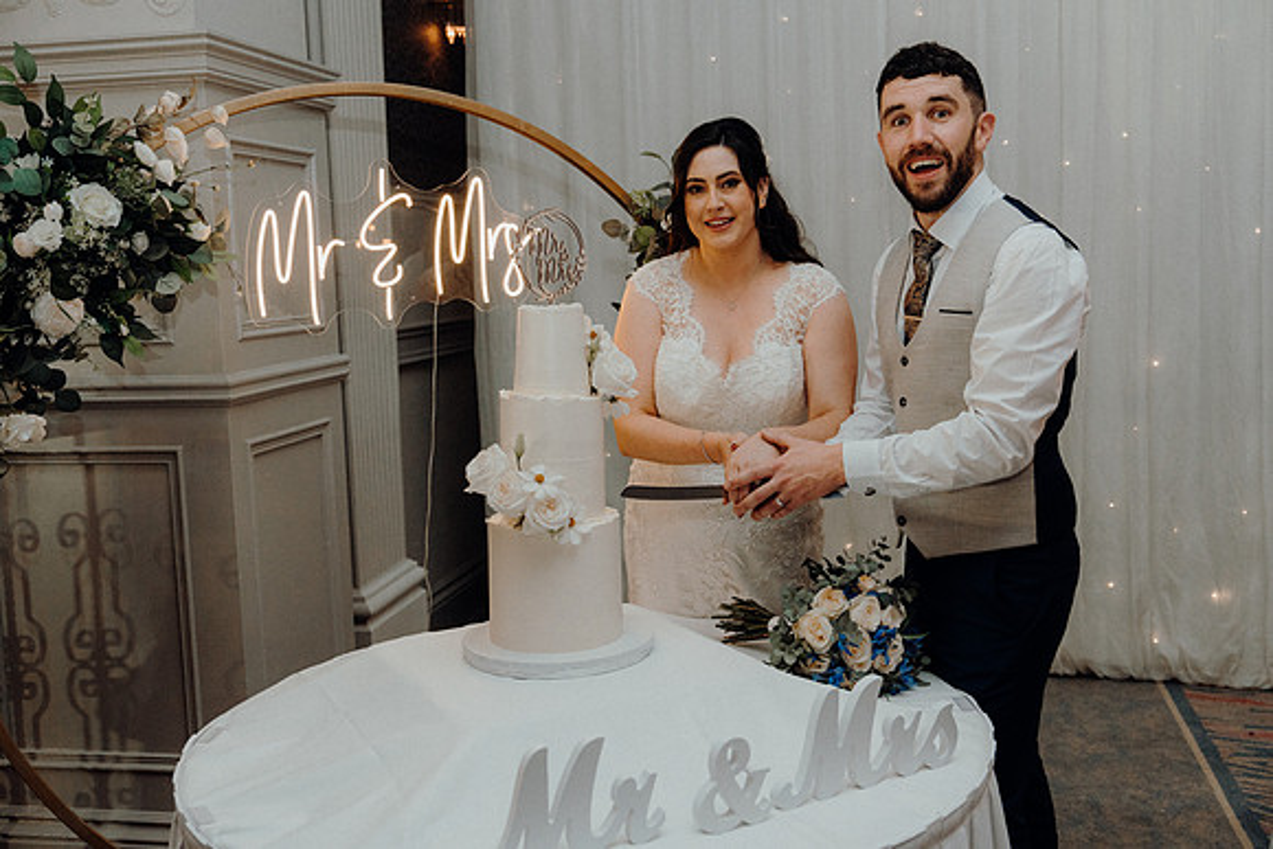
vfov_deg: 36.0
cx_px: 636
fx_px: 1309
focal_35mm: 37
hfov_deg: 51.9
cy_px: 424
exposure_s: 1/200
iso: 2500
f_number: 3.5
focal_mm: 37
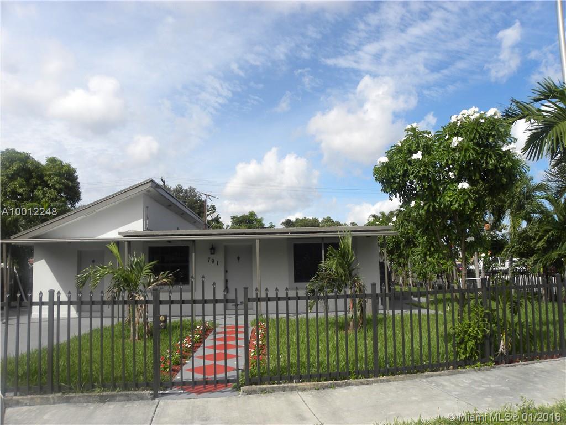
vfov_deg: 53.1
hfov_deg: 67.3
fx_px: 425
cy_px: 212
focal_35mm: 26
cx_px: 283
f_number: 5.6
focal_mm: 4.6
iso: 64
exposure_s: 1/324
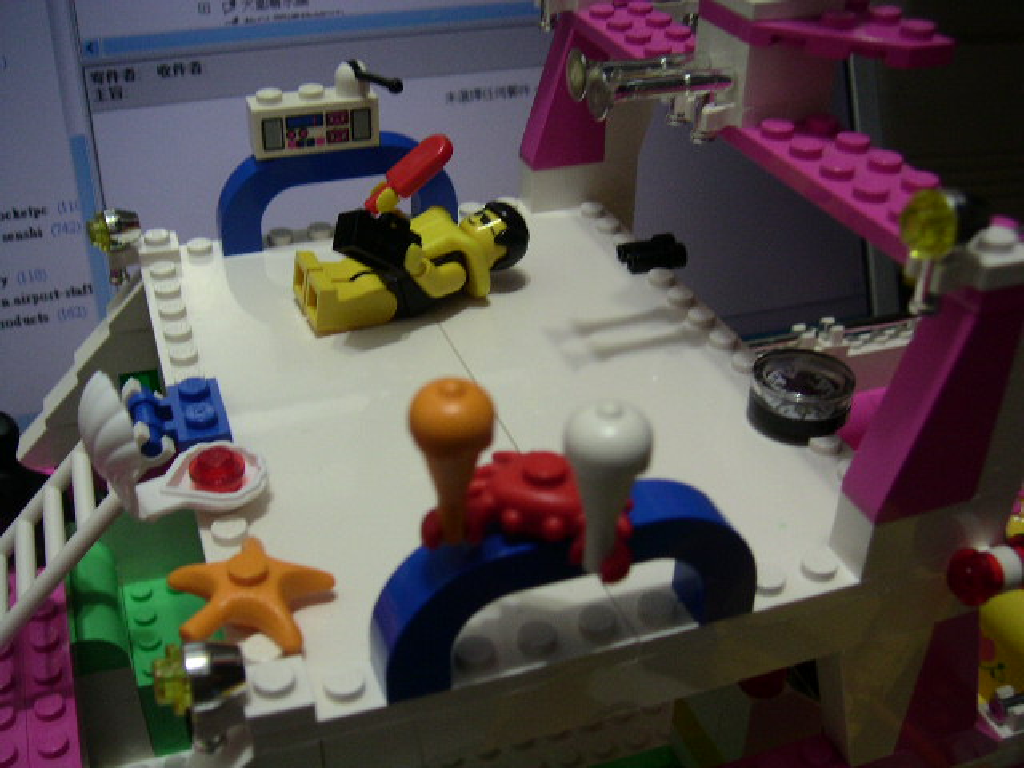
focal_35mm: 38
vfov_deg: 37.7
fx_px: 1124
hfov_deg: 49.0
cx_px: 512
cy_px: 384
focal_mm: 6
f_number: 2.8
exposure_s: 1/20
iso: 100
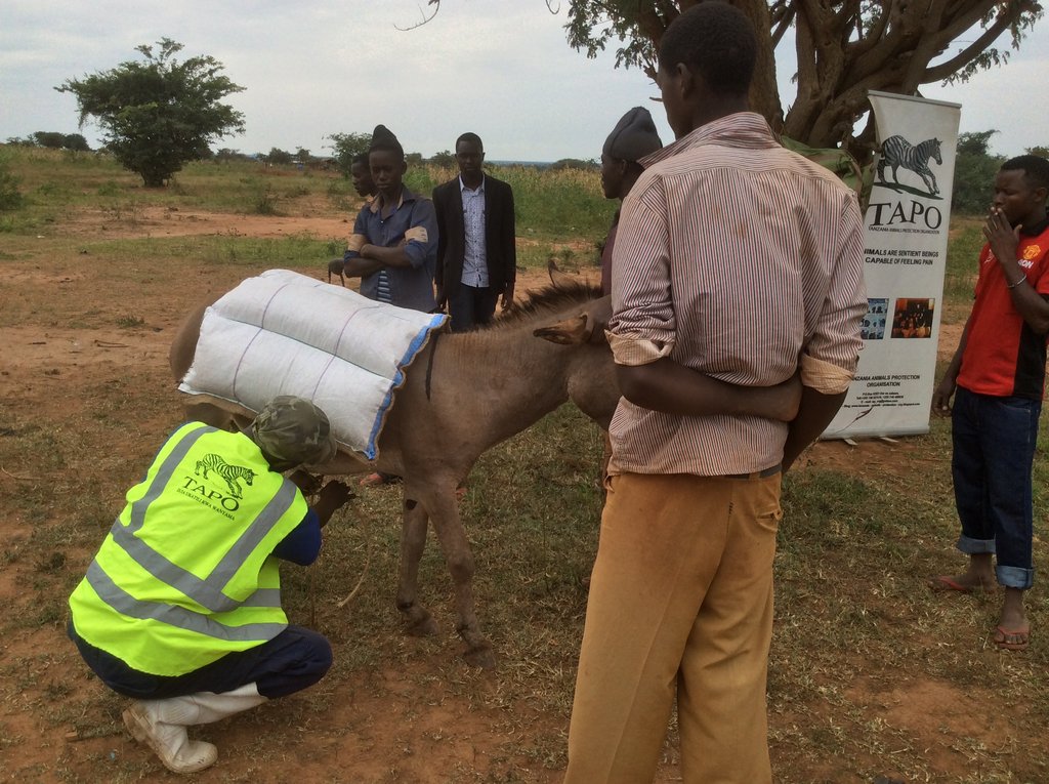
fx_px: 999
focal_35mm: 33
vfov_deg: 42.8
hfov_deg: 55.4
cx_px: 524
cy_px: 392
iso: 32
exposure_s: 1/724
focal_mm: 3.3
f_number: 2.4
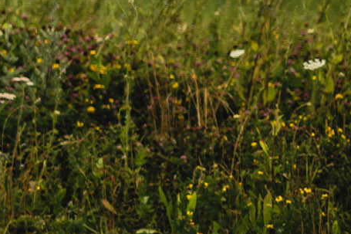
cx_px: -819
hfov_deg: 5.4
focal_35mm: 356
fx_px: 3470
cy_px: -33
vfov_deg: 3.9
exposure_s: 1/1000
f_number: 1.2
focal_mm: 50
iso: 32
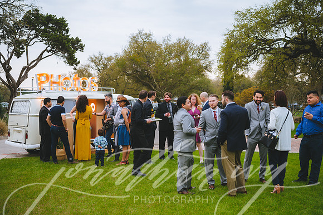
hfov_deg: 39.6
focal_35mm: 50
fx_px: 448
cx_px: 162
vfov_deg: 27.0
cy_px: 108
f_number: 2.8
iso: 500
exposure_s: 1/200
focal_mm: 50
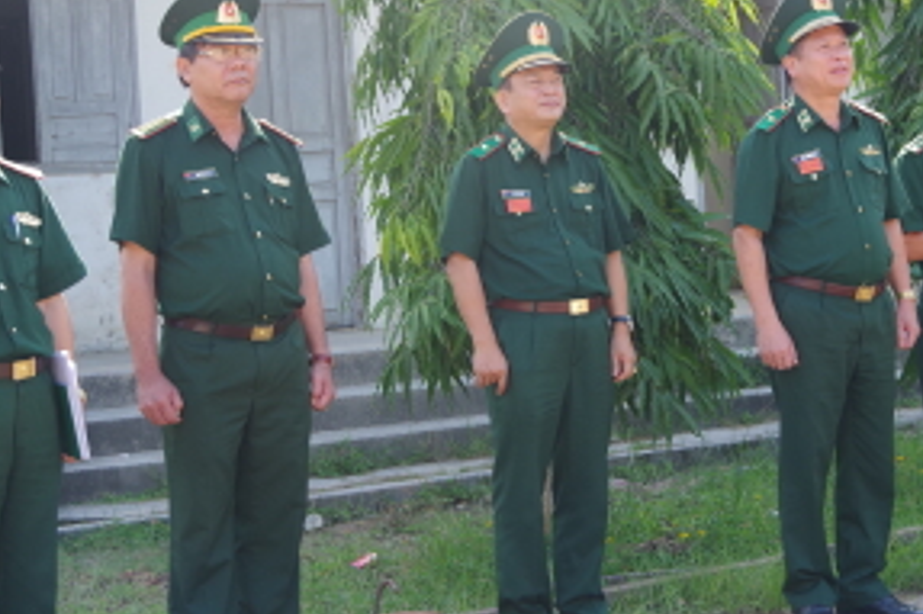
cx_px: 572
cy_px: 276
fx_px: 2255
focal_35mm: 88
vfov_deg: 15.5
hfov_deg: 23.1
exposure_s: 1/125
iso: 200
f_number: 5
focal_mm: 31
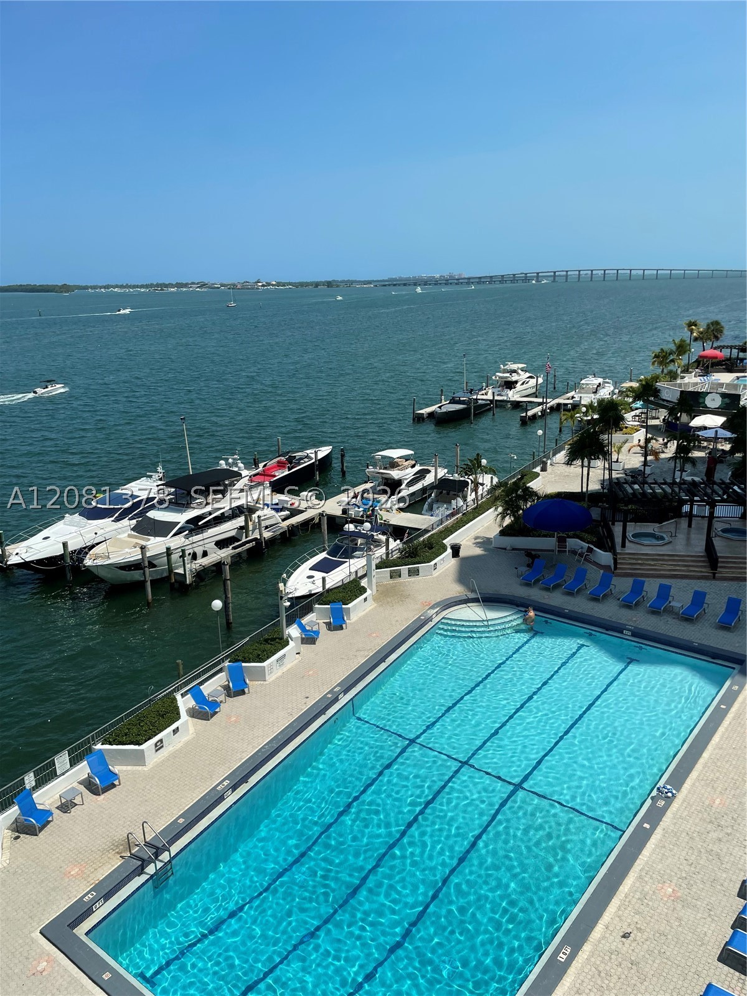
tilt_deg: -15.9
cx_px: 374
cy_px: 498
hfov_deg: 53.1
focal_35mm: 26
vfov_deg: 67.3
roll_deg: +0.6
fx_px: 748
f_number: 1.6
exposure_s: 1/3040
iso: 32
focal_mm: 4.2
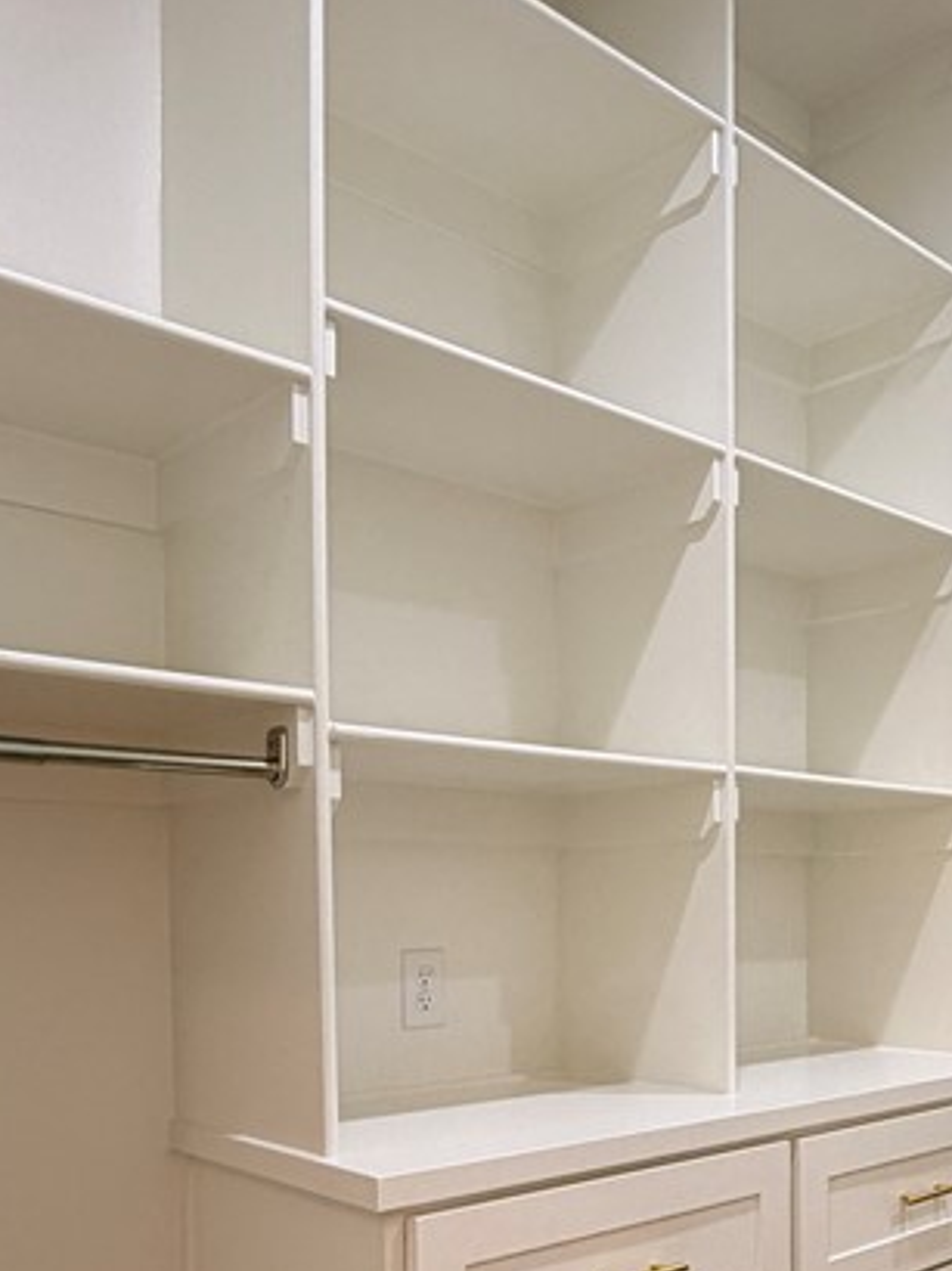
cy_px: 918
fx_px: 1285
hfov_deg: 40.0
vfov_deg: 50.9
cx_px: 661
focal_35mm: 35
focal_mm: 2.22
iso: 200
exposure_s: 1/60
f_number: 2.2
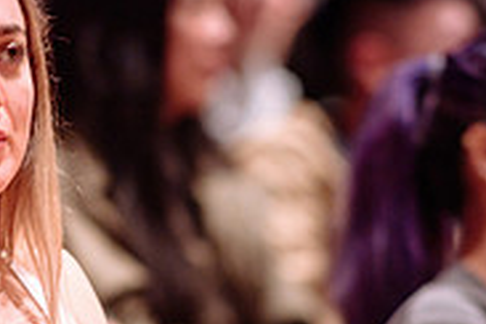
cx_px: 313
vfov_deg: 4.1
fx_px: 4495
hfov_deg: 6.2
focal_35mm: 333
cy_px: 254
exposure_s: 1/125
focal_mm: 105
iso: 1600
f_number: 1.4
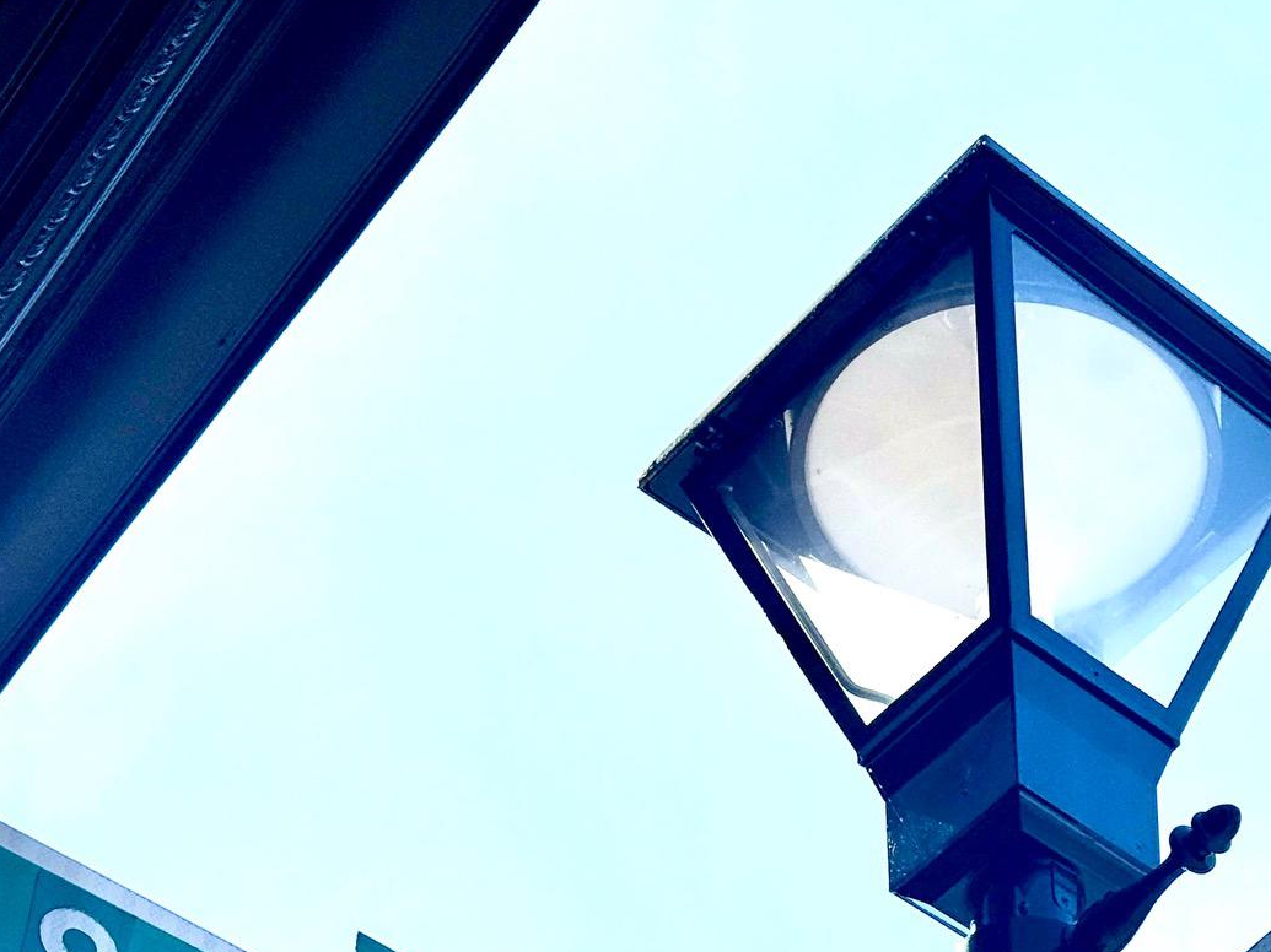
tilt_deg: +46.3
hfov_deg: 20.4
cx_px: 1048
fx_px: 3488
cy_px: 869
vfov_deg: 15.4
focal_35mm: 95
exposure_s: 1/6024
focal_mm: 6.76
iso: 80
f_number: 1.78
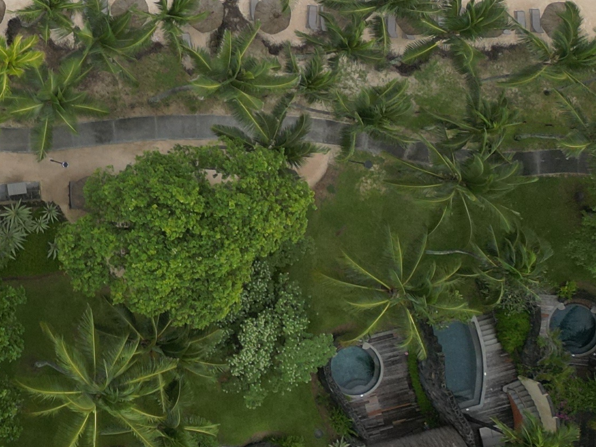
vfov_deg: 16.7
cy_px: 19
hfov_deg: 19.4
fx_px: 1498
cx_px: -315
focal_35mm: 87
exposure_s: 1/640
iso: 110
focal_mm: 6.72
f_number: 1.7
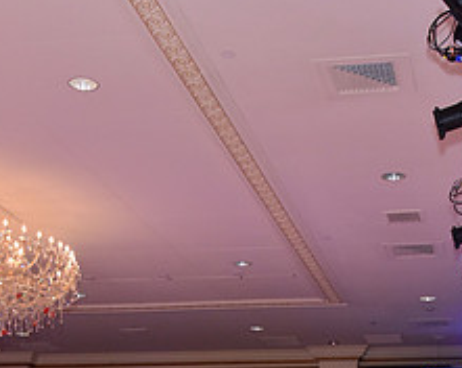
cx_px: 323
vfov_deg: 17.1
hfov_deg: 24.0
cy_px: 581
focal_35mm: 79
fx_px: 1078
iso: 1600
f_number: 5
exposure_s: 1/250
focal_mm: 32
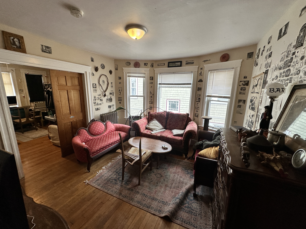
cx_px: 153
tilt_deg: -12.4
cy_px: 114
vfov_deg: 85.7
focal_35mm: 14
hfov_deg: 102.1
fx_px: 124
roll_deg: -2.3
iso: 100
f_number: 2.2
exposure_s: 1/120
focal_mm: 2.22
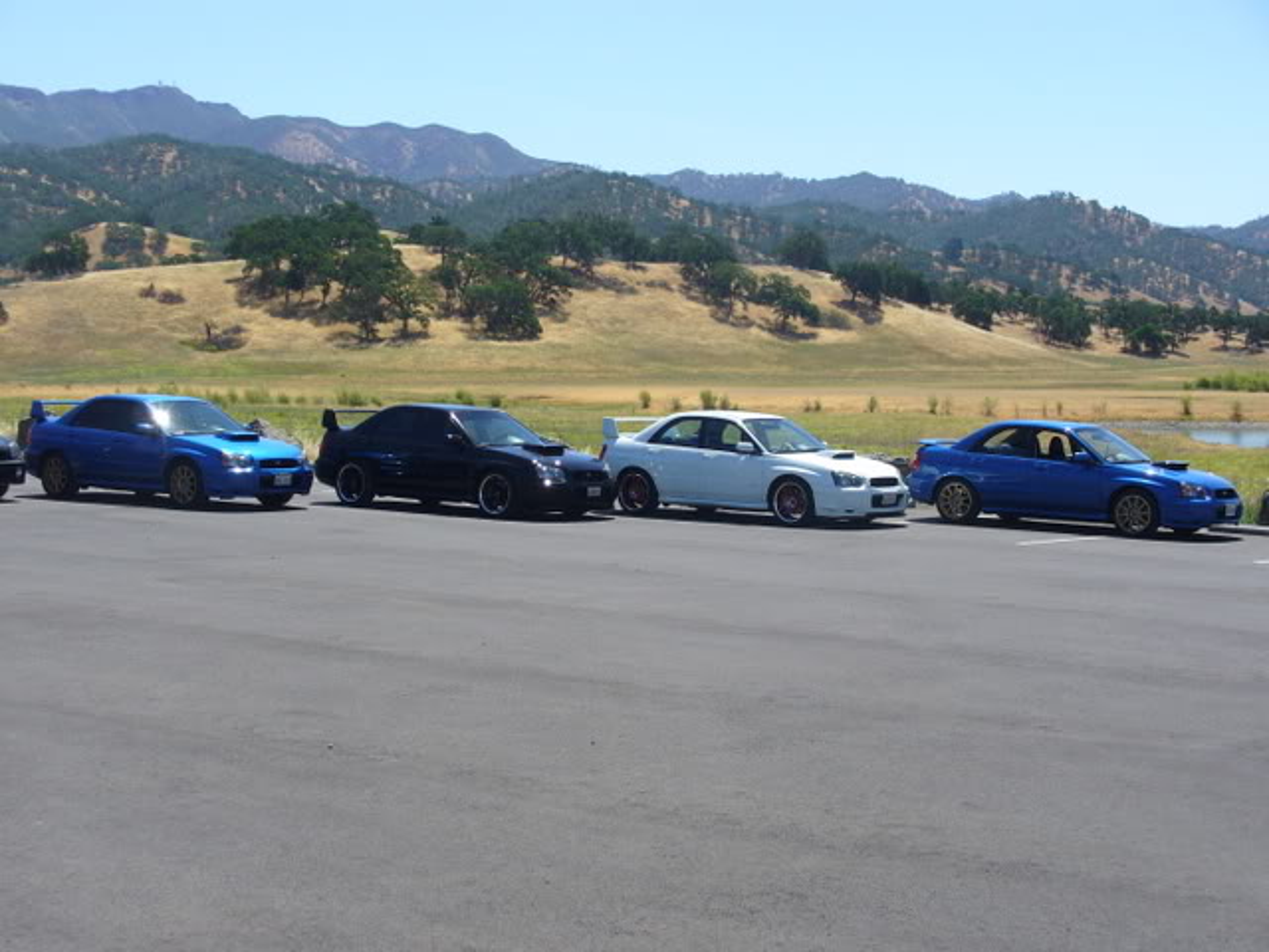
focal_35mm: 60
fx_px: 2200
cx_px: 634
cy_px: 476
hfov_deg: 32.2
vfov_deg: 24.4
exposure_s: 1/320
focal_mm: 9.9
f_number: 6.2
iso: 80
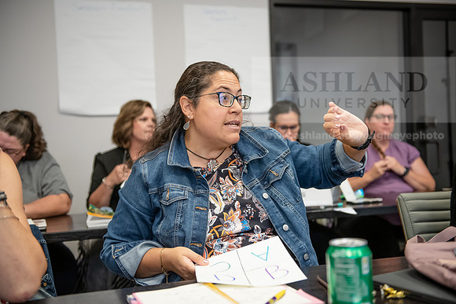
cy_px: 152
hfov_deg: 44.5
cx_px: 228
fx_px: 557
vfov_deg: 30.5
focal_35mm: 44
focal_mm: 44
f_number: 2.8
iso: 1250
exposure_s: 1/200
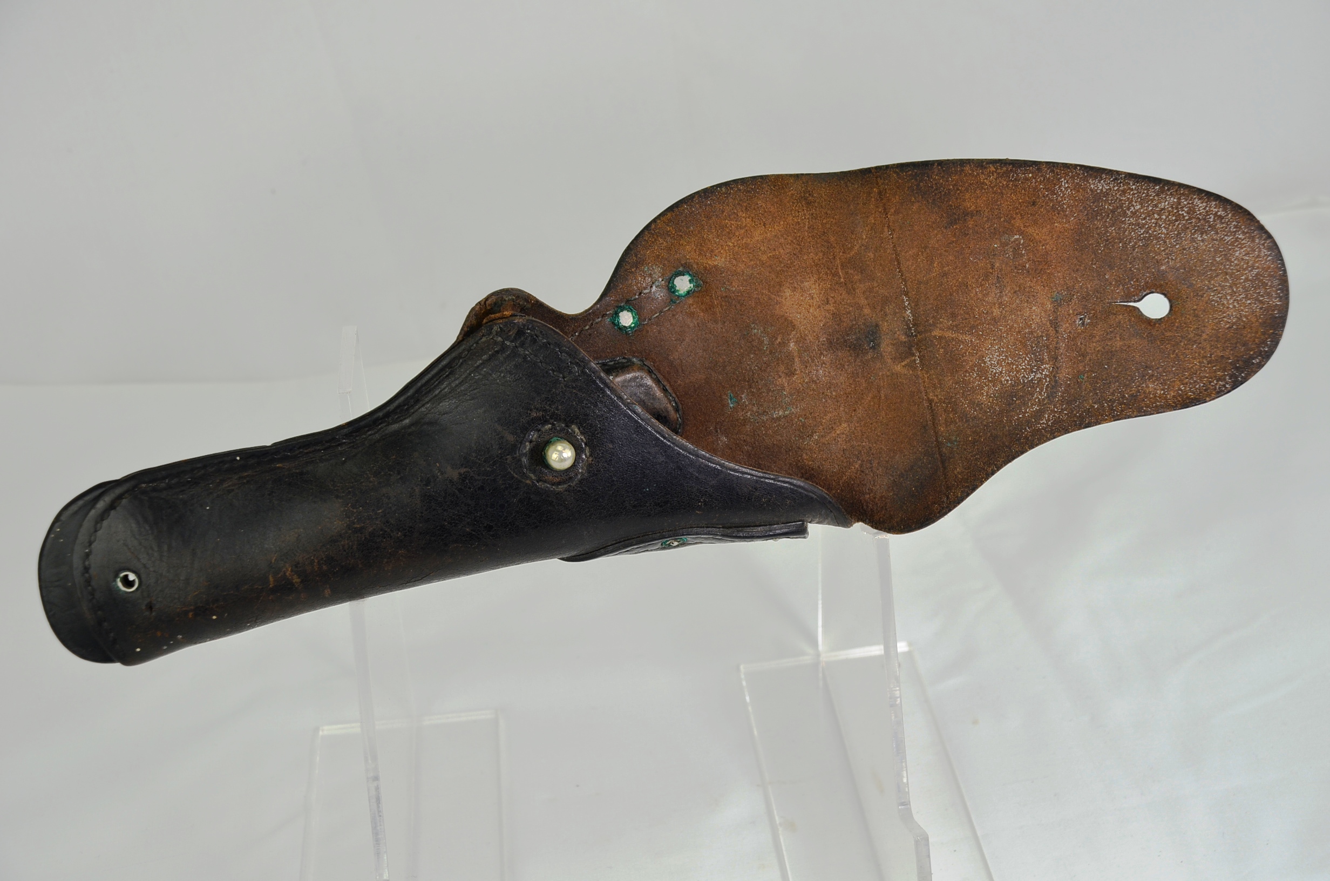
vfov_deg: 28.0
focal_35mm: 48
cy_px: 440
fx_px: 1770
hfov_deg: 41.2
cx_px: 665
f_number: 5.6
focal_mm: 32
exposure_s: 1/125
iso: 220
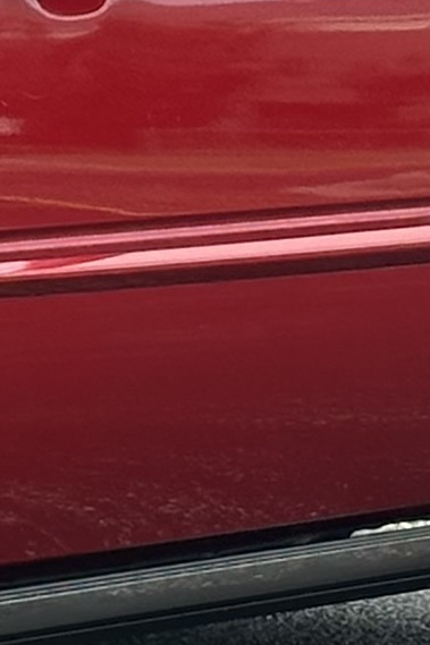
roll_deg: -0.7
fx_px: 6346
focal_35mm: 354
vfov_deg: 5.8
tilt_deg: -3.4
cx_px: -880
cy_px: 313
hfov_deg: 3.8
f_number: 1.78
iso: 64
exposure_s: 1/301
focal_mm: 6.86
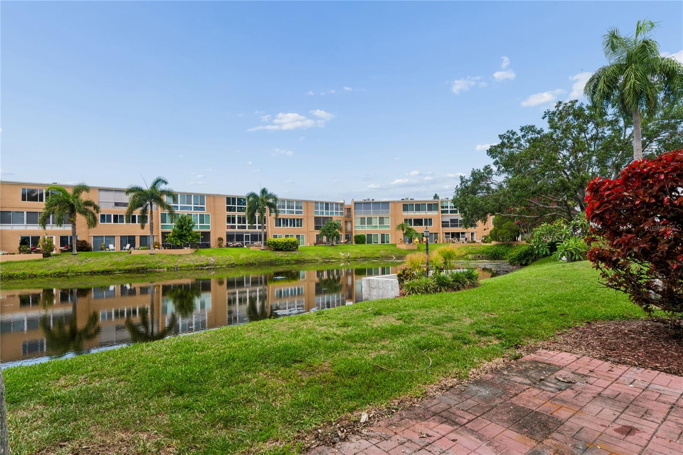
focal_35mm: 14
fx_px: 266
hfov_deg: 104.3
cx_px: 342
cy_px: 228
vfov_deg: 81.2
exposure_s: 1/30
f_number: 22
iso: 100
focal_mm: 14
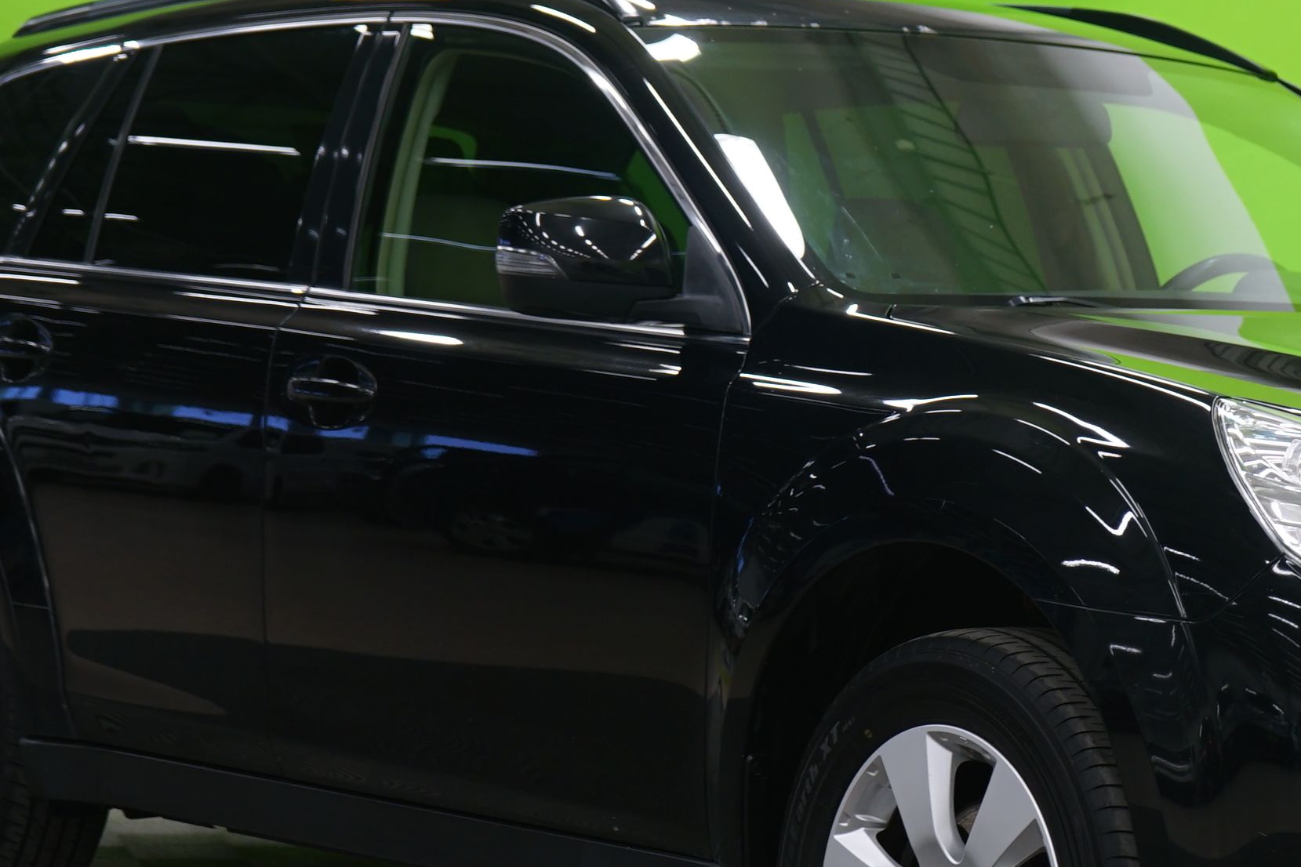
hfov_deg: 16.8
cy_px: 472
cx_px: 1041
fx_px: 4372
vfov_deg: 11.3
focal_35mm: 121
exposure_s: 1/8
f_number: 5
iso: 400
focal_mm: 51
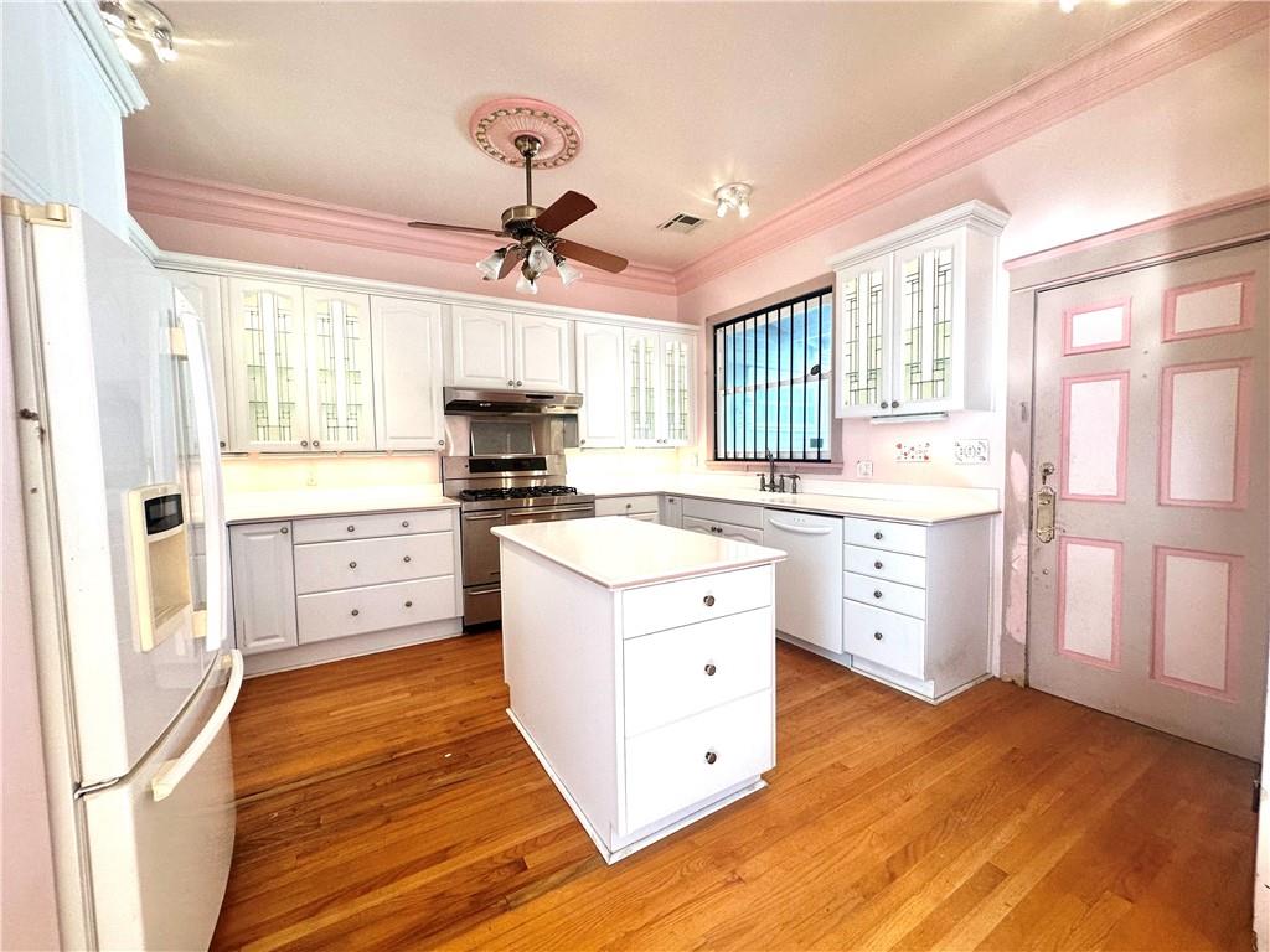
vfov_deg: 85.7
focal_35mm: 14
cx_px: 635
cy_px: 476
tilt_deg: -3.4
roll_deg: +0.6
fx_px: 514
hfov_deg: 102.1
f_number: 2.2
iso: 125
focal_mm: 2.22
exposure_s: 1/120
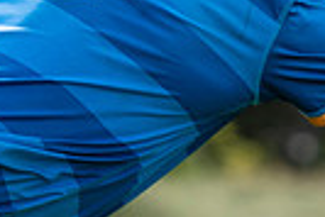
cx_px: 448
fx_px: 15111
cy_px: 166
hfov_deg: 1.2
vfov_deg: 0.8
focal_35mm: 1672
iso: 200
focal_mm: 150
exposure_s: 1/1250
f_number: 4
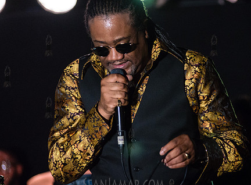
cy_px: 76
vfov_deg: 6.0
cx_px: 149
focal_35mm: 244
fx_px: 1758
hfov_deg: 8.2
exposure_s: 1/320
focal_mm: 170
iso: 4000
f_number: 2.8
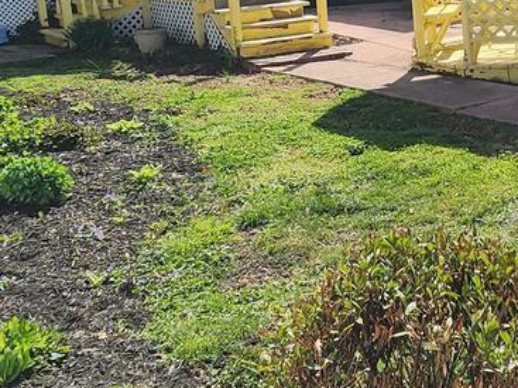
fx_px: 763
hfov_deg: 34.5
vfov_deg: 28.1
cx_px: 502
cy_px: 90
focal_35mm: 51
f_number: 2.2
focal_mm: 2.2
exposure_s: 1/2384
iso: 50
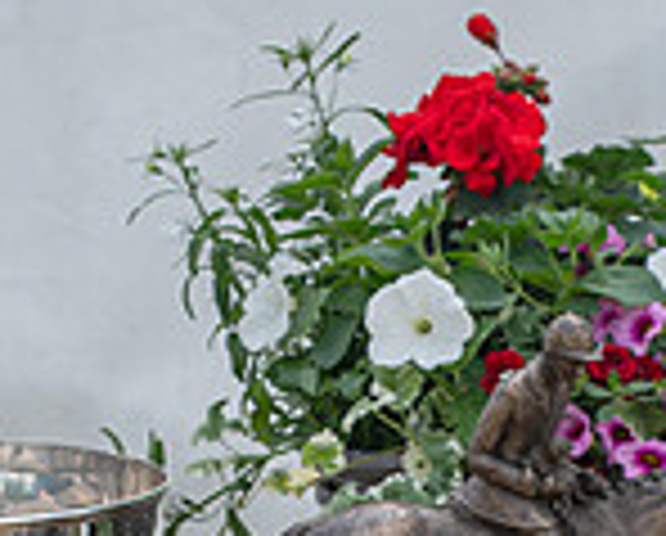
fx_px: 5530
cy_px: 666
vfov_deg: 5.5
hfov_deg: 6.9
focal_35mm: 280
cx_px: 318
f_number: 5
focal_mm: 65
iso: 50
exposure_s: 1/100
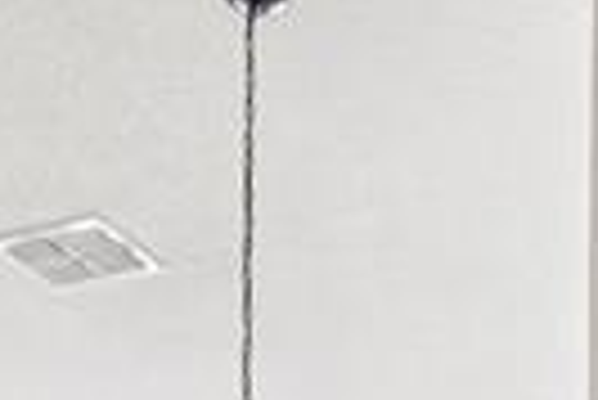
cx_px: 553
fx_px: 2178
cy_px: 948
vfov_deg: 9.4
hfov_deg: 15.4
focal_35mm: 131
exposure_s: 1/15
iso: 400
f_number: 9
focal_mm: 17
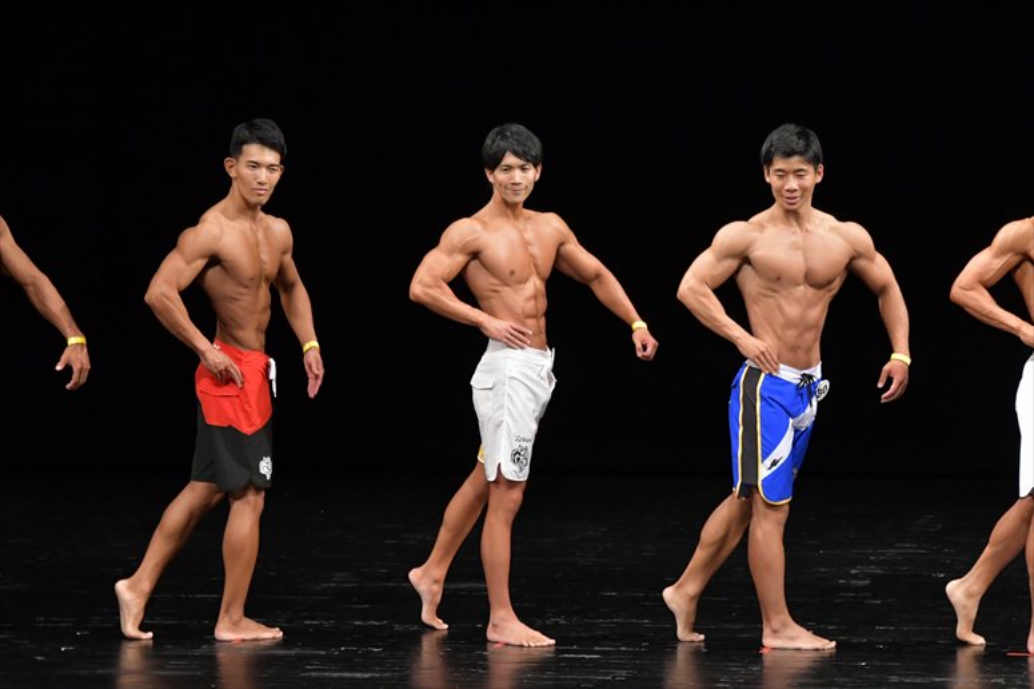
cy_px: 344
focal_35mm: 255
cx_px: 517
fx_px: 7321
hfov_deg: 8.1
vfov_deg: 5.4
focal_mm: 170
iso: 3200
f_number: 5.6
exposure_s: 1/400
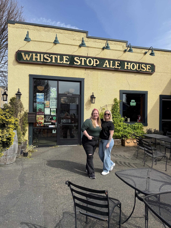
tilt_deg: +0.6
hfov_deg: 56.8
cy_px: 114
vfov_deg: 71.6
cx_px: 86
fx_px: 158
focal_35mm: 24
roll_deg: +0.0
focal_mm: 6.76
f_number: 1.78
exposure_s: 1/4167
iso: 80
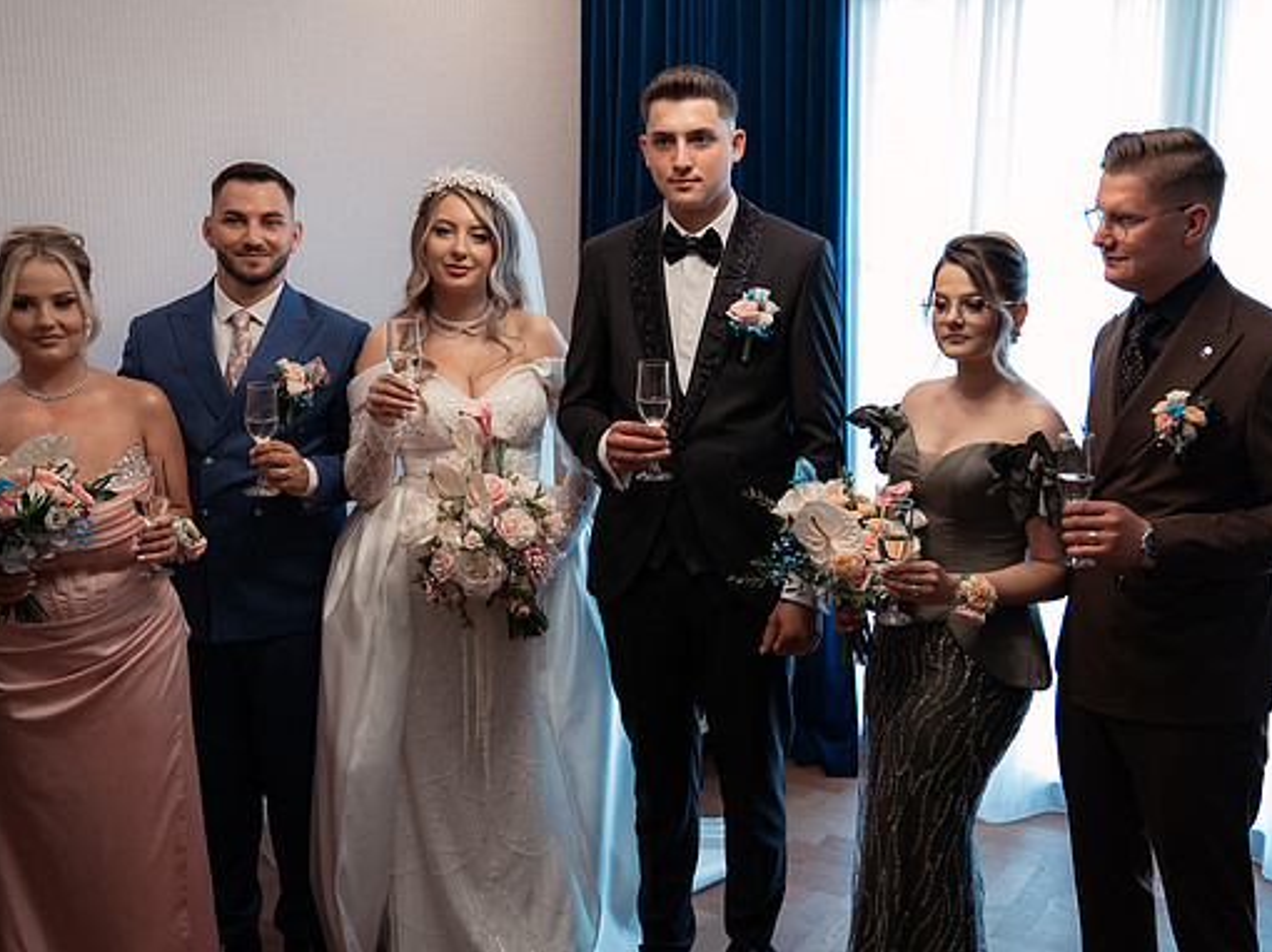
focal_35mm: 39
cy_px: 473
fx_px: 1432
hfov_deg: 47.7
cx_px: 730
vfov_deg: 36.8
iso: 1000
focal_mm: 28
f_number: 2.8
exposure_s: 1/200
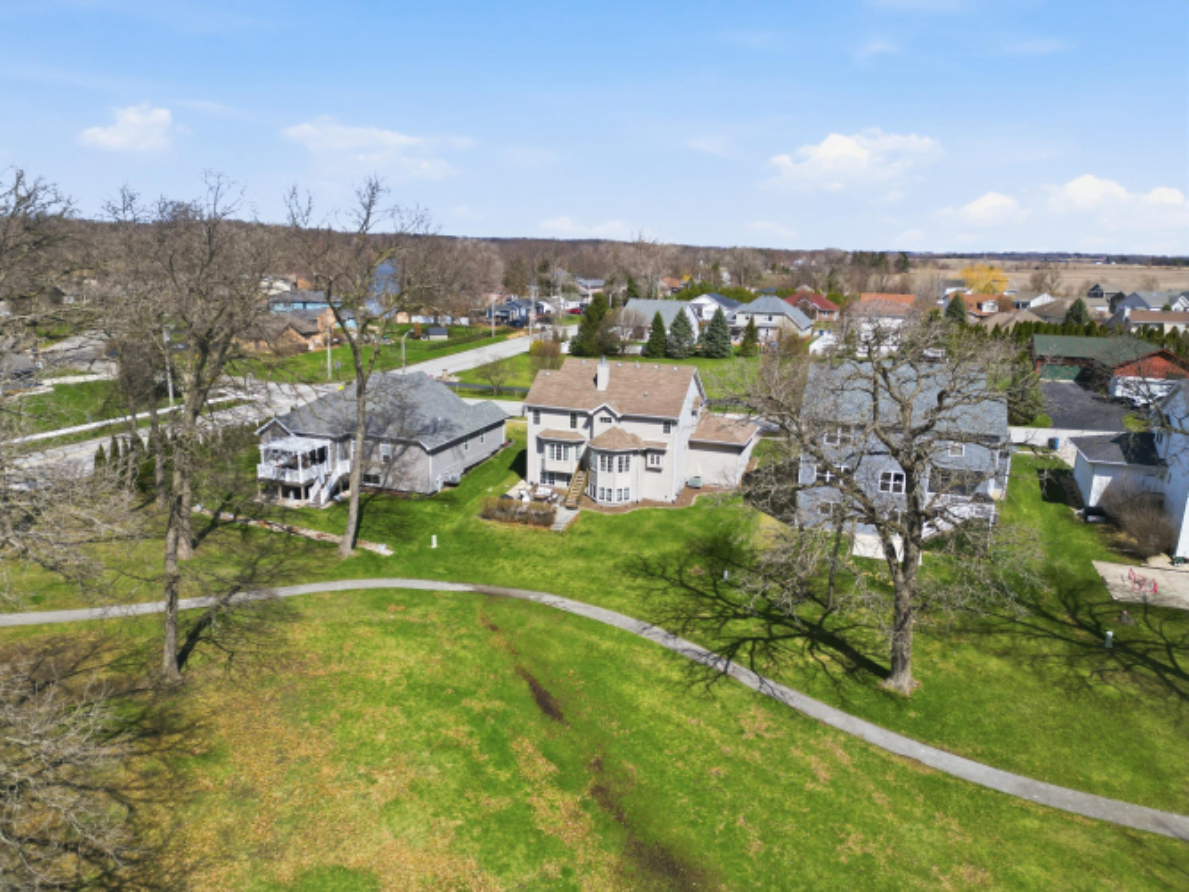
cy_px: 446
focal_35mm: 24
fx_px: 824
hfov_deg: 71.6
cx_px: 594
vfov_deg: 56.8
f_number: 1.7
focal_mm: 6.7
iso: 110
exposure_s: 1/3000
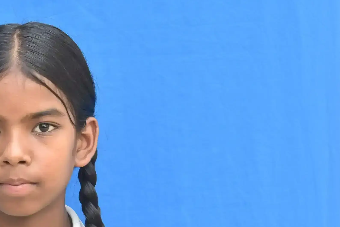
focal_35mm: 113
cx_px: 26
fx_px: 1068
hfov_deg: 17.8
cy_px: 190
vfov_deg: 12.1
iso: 500
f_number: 8
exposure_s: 1/60
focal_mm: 40
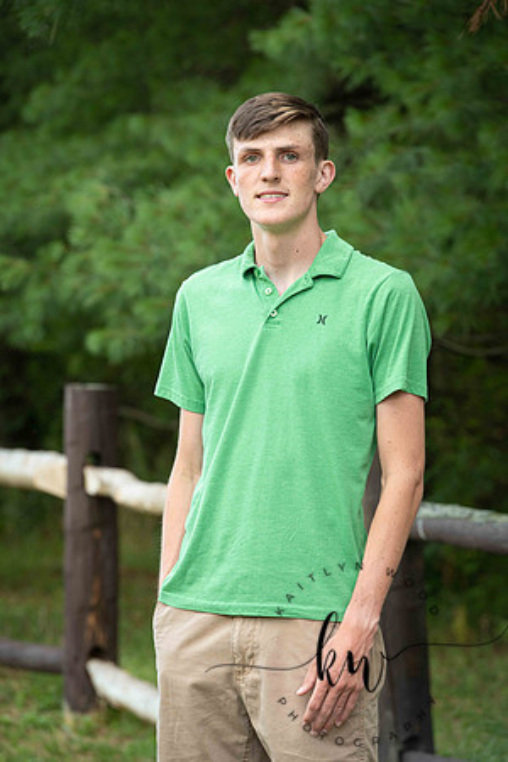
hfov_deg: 7.2
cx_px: 254
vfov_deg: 10.8
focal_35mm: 190
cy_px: 381
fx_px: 4021
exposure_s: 1/200
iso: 500
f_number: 6.3
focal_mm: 190
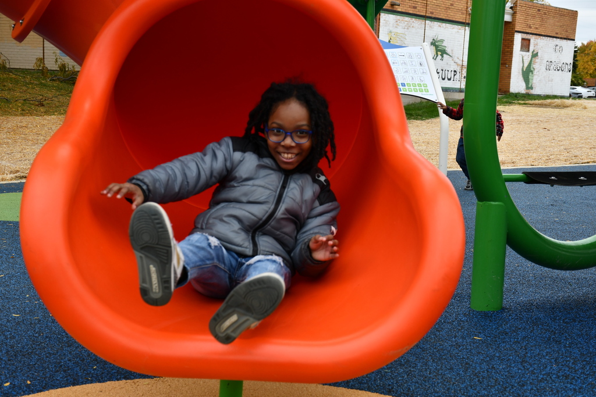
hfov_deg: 33.4
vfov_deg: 22.6
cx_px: 298
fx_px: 993
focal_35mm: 60
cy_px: 198
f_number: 7.1
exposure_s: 1/250
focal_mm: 40
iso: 200
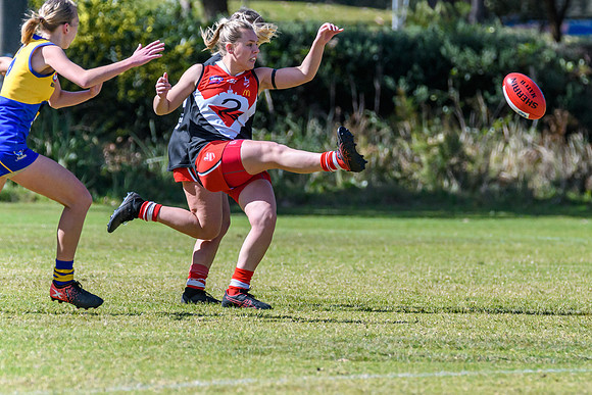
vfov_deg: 1.8
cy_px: 268
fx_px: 12704
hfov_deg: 2.7
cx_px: 401
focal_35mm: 772
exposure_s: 1/4000
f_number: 8
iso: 800
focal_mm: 380
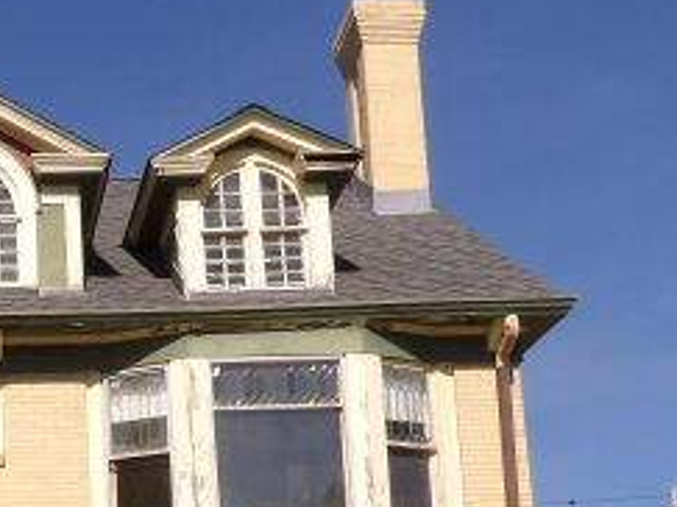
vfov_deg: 16.3
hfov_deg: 21.2
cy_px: 588
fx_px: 1701
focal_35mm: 87
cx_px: -100
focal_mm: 5.9
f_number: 5
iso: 100
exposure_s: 1/675
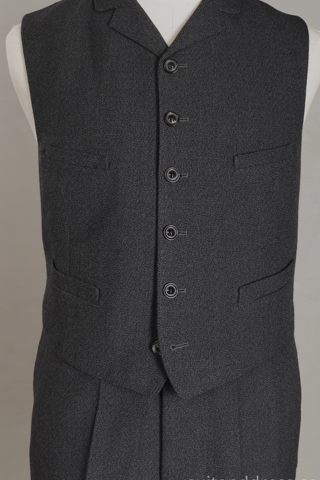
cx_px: 163
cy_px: 229
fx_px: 747
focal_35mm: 56
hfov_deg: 24.2
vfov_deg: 35.6
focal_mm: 32
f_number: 6.3
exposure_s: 1/8
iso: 200
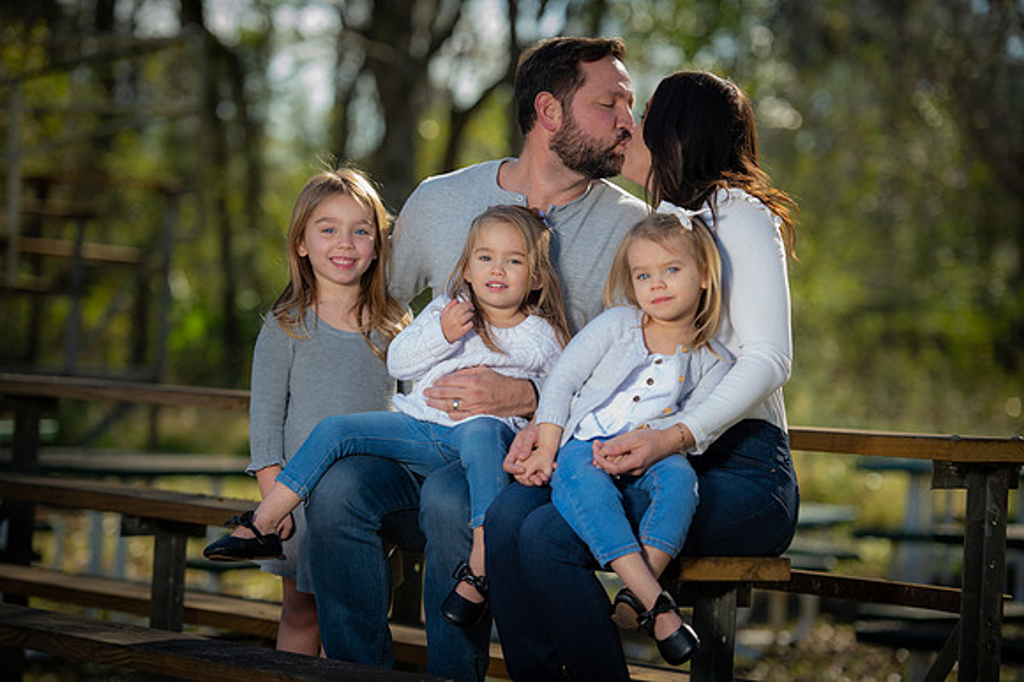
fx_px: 3468
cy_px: 341
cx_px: 512
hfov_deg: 16.8
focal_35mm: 122
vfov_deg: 11.2
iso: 50
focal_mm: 122
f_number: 2.8
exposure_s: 1/250
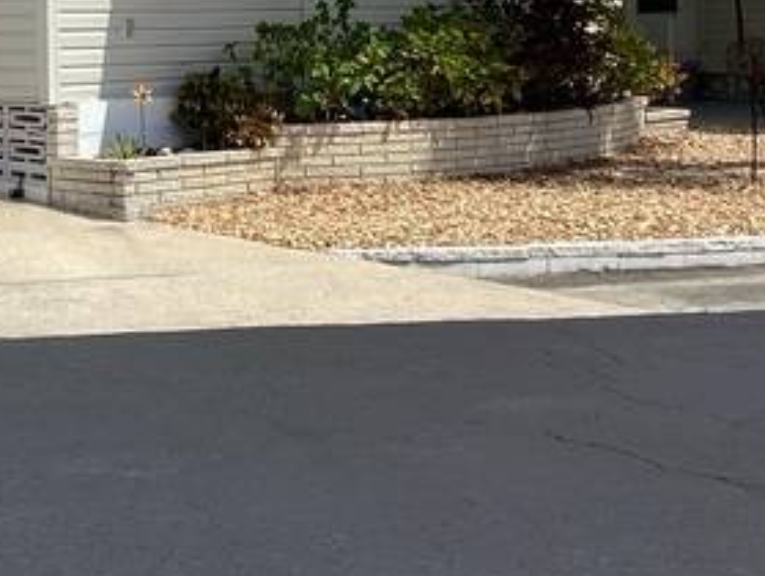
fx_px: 1571
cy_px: 19
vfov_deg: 20.2
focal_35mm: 71
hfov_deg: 25.7
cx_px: -41
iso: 25
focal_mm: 3.3
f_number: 2.4
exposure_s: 1/2203
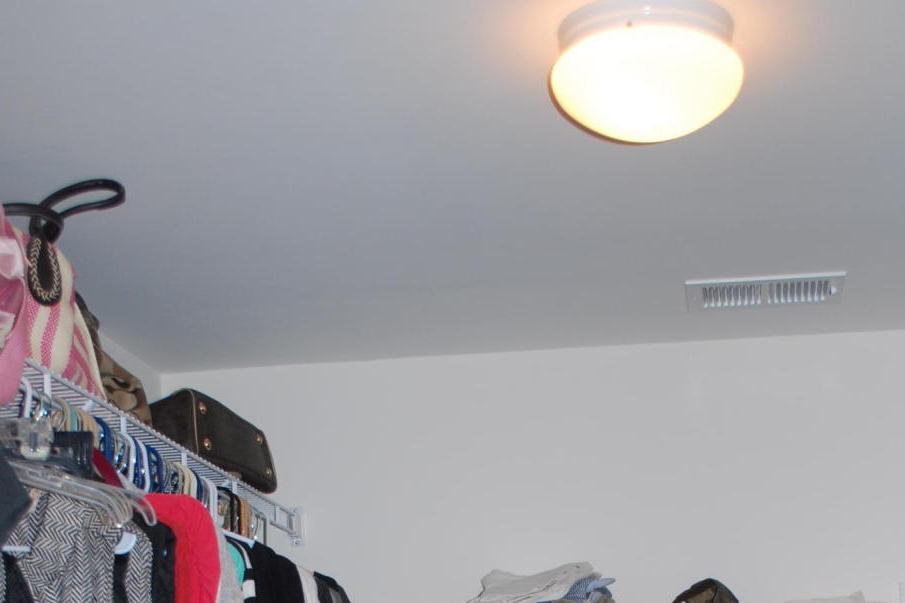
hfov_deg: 27.6
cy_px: 952
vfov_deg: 16.7
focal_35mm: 73
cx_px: 561
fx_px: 1835
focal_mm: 22
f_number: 4
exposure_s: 1/60
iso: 200
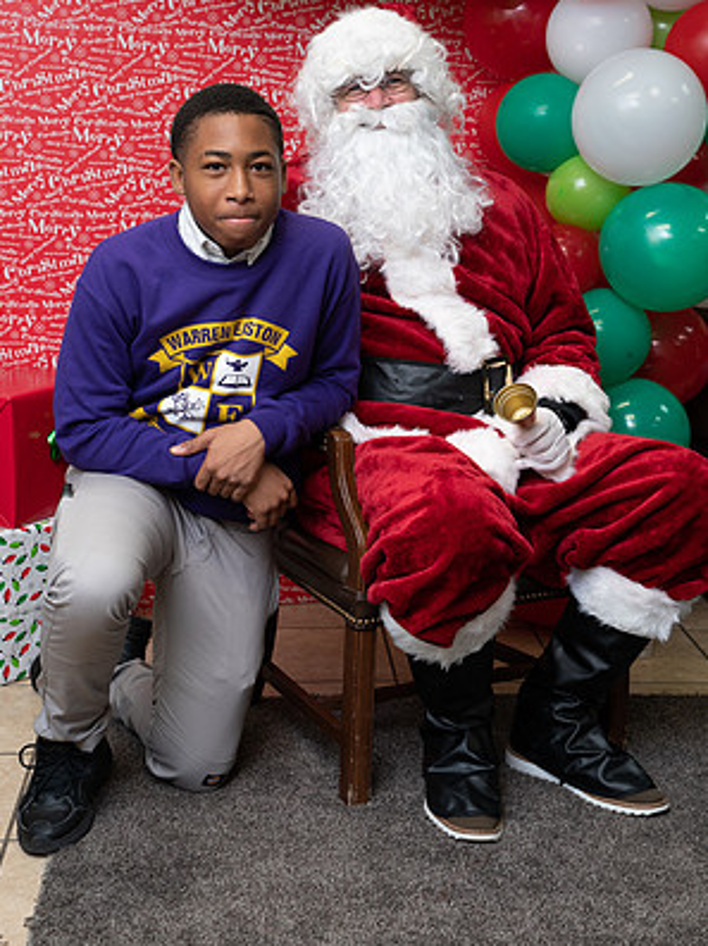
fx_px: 1639
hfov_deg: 24.4
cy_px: 424
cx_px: 353
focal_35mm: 60
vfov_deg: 32.2
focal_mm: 55
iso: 640
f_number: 5
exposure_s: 1/80
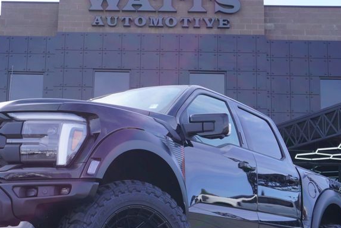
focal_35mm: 67
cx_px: 119
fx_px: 634
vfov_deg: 20.3
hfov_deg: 29.9
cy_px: 152
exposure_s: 1/100
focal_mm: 25
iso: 100
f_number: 7.1
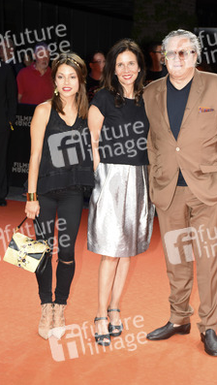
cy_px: 193
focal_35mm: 79
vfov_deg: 26.8
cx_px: 126
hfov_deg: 15.3
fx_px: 806
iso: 400
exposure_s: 1/160
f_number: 6.3
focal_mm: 50
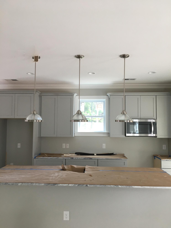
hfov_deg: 48.2
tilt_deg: +3.0
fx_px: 191
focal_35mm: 29
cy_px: 114
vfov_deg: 61.7
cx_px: 86
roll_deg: -1.2
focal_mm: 4.15
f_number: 2.2
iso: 25
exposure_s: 1/30
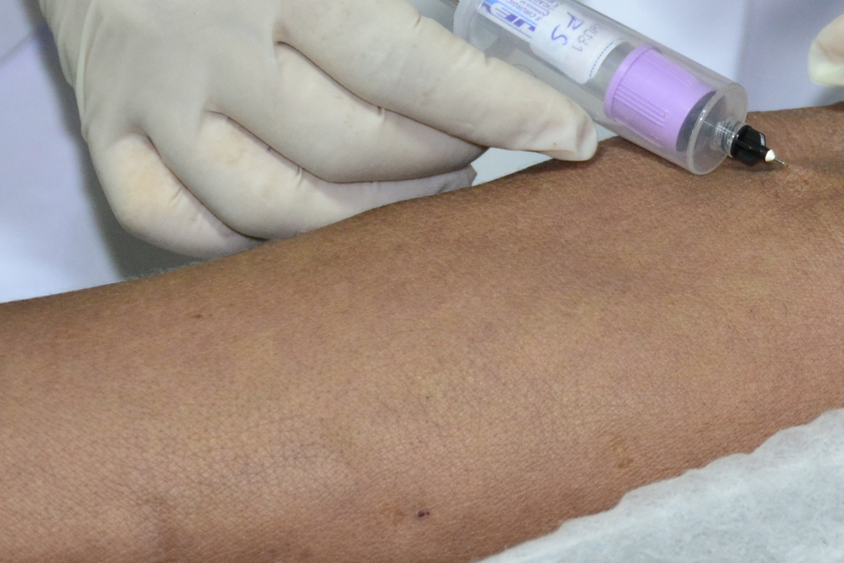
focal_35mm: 296
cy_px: 44
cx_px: 668
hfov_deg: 7.0
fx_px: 6939
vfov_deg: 4.6
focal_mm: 90
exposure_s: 1/40
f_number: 5.6
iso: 1600
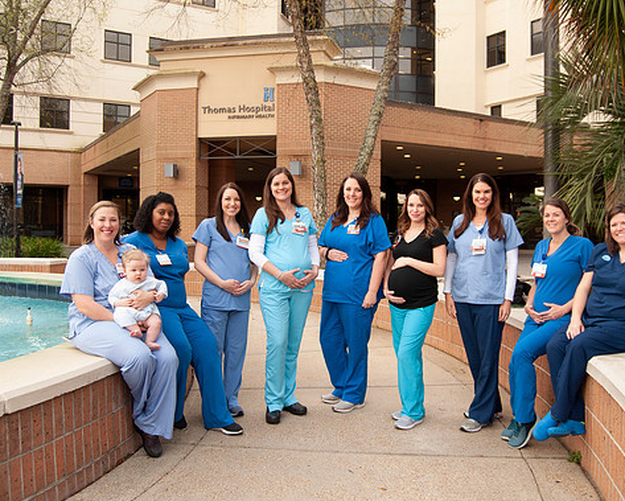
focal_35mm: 31
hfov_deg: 56.9
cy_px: 253
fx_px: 574
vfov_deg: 47.2
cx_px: 359
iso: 400
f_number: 5
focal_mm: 18
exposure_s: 1/125
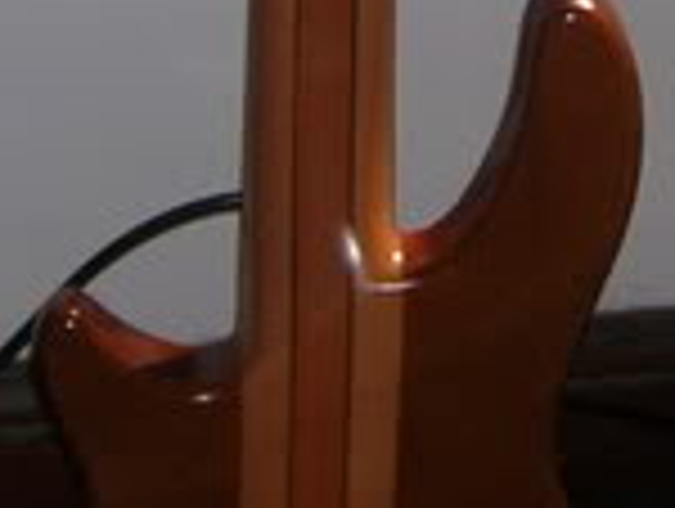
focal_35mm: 181
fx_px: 3535
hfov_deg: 10.9
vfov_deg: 8.0
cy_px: -285
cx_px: 495
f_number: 2.9
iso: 50
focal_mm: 5.7
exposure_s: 1/60.1
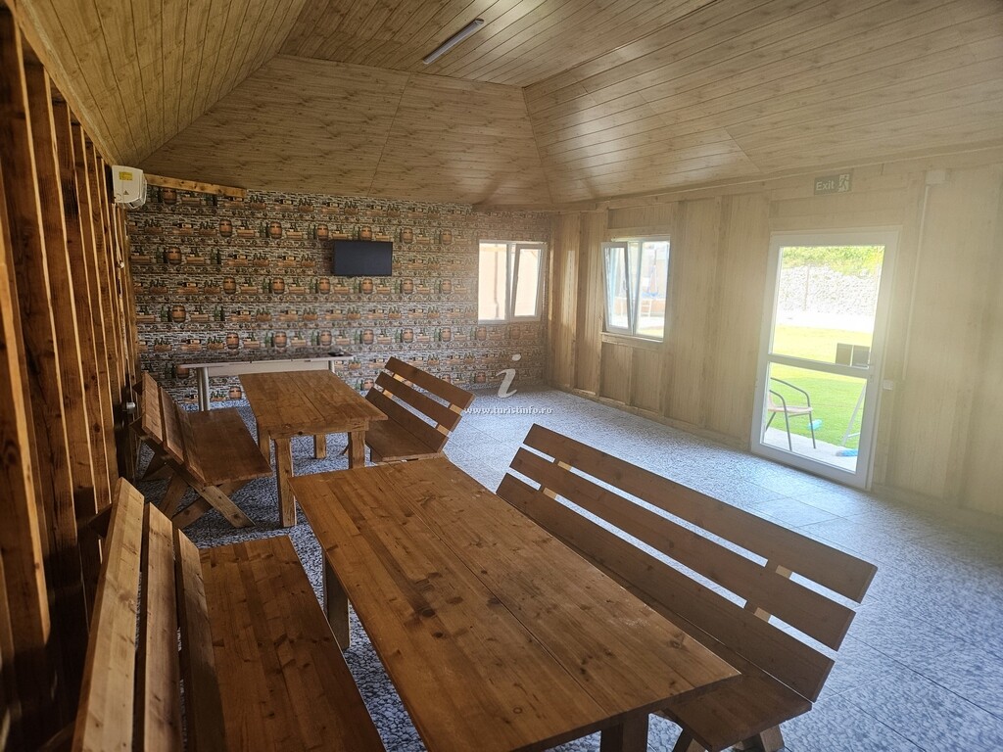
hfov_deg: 73.9
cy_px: 376
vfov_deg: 58.9
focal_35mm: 23
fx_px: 666
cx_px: 502
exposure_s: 1/100
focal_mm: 5.4
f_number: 1.8
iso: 250
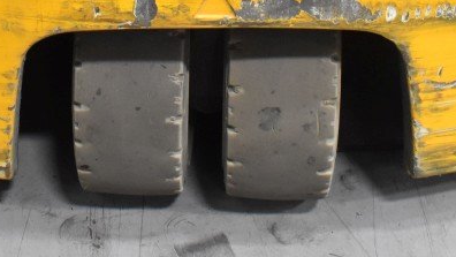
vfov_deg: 10.5
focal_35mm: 110
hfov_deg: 19.5
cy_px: -186
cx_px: 197
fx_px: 1325
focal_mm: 23
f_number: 5
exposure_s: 1/30
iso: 1600
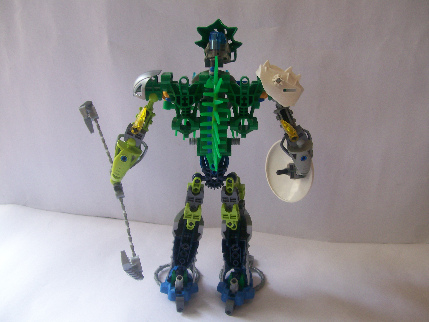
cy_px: 161
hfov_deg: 51.4
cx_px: 214
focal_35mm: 36
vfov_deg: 39.7
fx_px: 446
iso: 80
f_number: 2.7
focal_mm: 6
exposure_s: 1/58.9
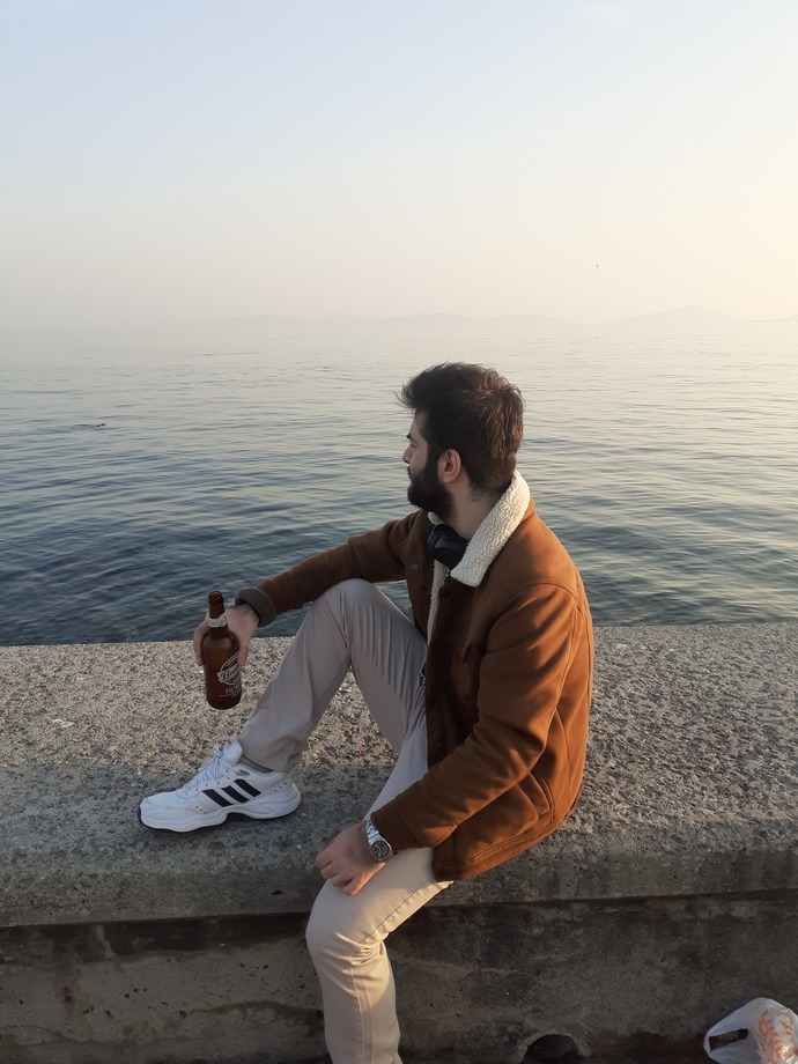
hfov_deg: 51.4
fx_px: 830
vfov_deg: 65.3
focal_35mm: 27
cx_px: 399
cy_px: 532
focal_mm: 3.6
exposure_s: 1/633
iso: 40
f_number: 1.9
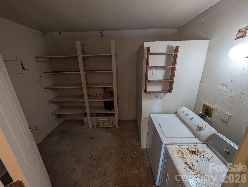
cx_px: 124
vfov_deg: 94.6
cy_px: 94
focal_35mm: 12
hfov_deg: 110.5
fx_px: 86
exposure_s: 1/30
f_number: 1.7
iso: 59
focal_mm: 2.02
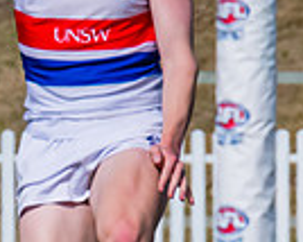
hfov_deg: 0.7
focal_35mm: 2588
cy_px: 180
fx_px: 23191
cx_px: -20
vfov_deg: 0.6
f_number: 11
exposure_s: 1/2000
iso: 800
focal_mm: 420
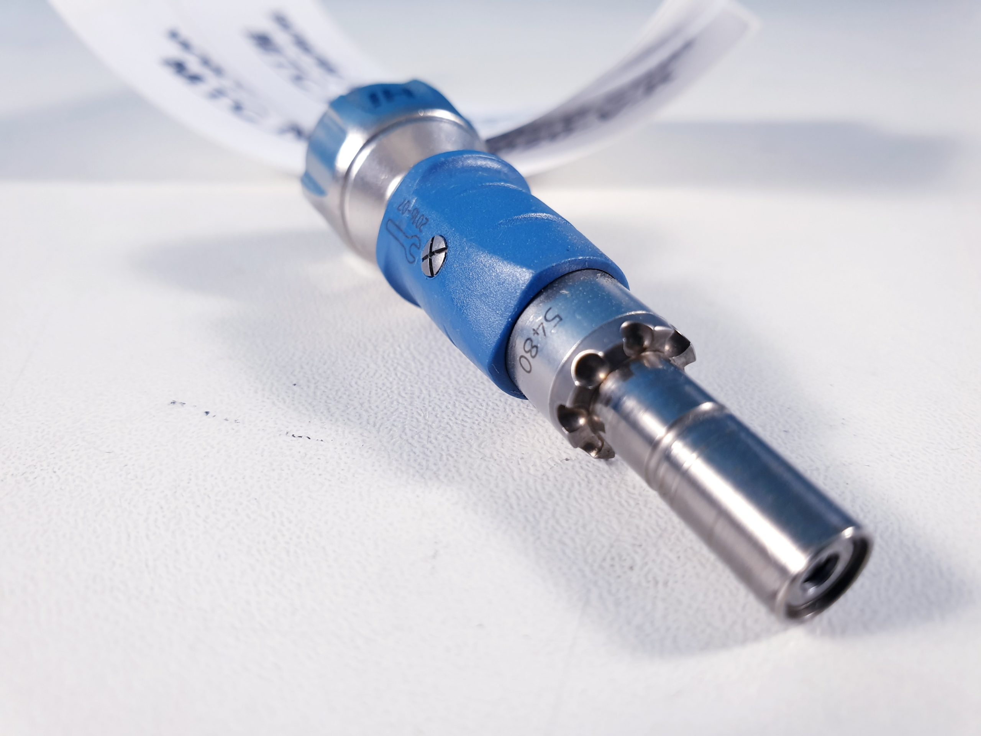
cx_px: 490
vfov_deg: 53.1
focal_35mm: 26
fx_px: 737
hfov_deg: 67.3
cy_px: 368
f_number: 2.4
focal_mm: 4.3
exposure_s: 1/50
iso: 100
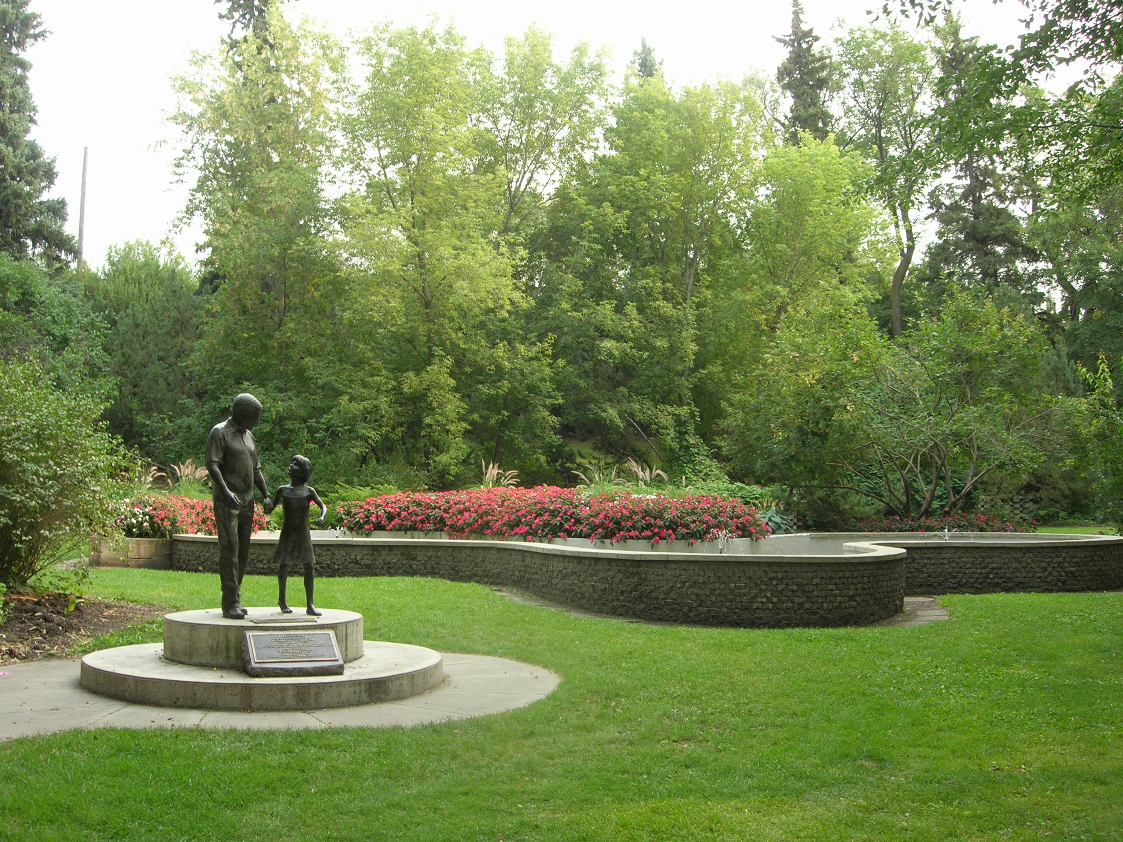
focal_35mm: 38
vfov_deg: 37.7
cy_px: 421
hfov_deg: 49.0
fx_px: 1233
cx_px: 562
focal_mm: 7.8
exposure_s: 1/70.8
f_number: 4.8
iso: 64
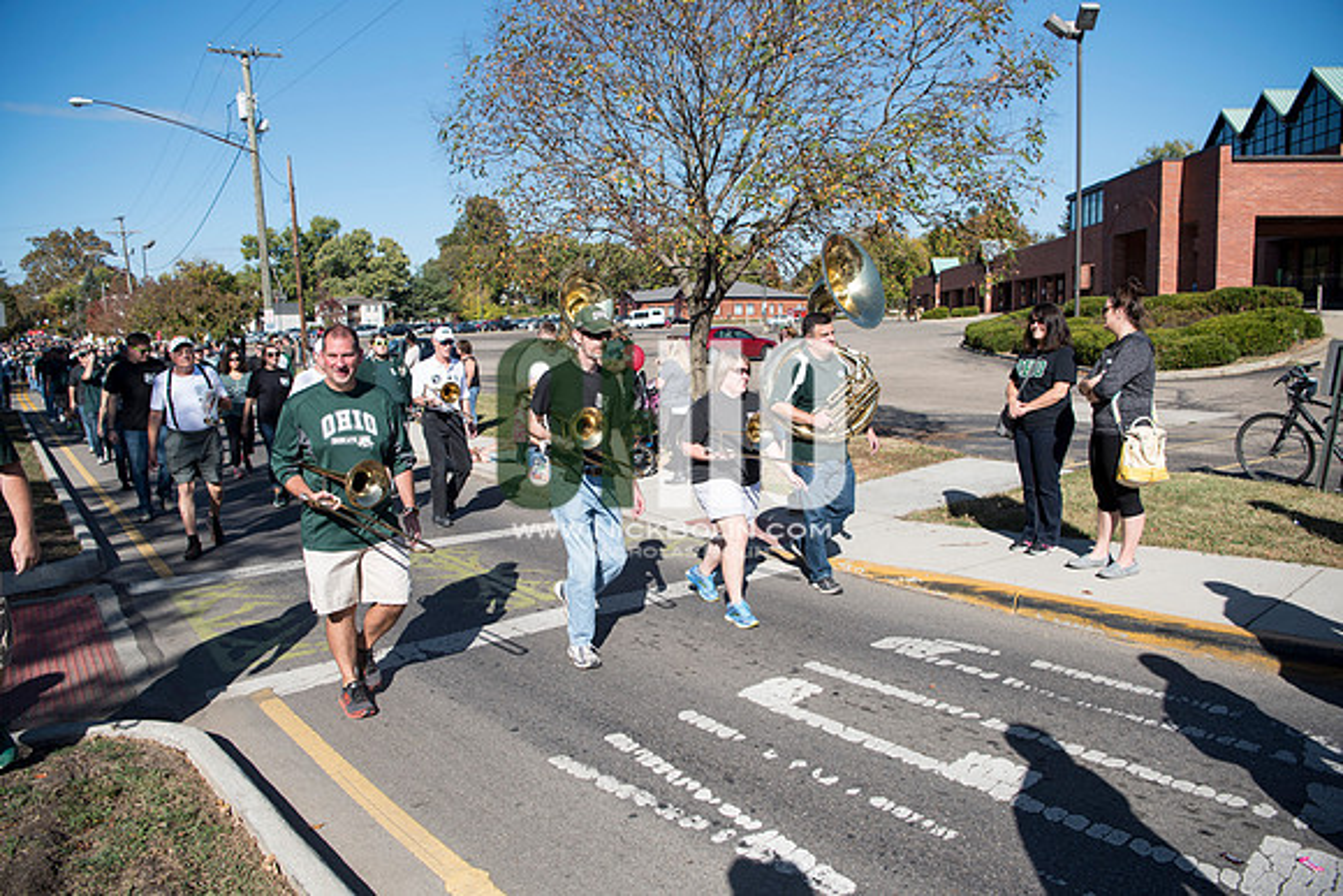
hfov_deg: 73.7
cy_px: 448
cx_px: 672
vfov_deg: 53.2
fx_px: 896
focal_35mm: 24
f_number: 4.5
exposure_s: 1/1600
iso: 250
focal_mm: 24
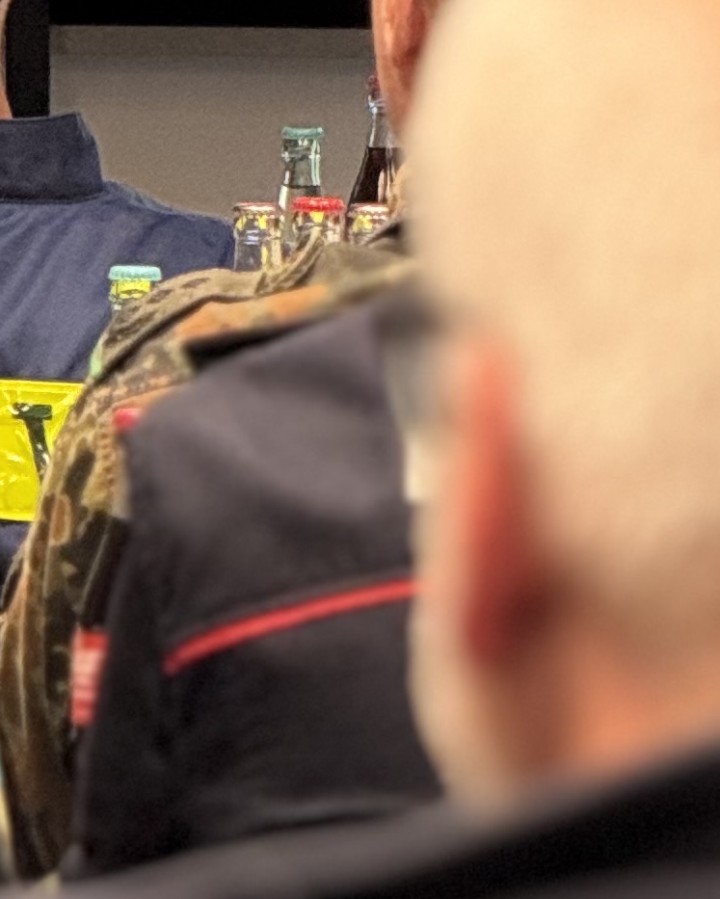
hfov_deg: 3.1
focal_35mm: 506
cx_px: -251
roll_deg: -1.1
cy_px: -510
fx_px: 13471
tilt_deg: -0.7
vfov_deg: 3.8
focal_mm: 15.66
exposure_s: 1/99
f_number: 2.8
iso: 200
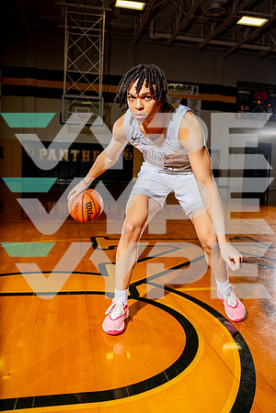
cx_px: 138
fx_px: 345
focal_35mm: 30
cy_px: 206
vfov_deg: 61.9
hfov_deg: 43.6
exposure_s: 1/200
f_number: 4
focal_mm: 30
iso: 100
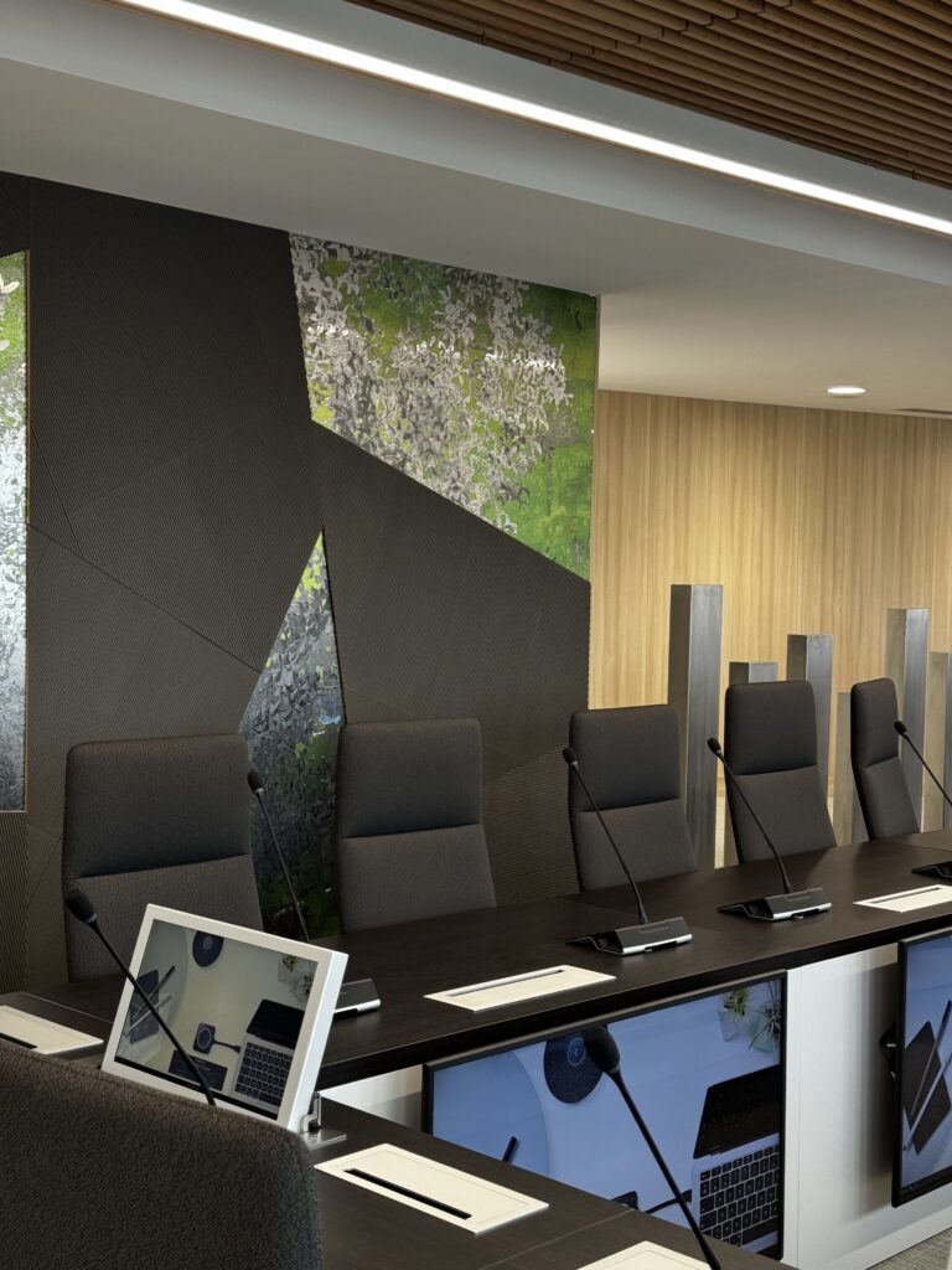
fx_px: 1760
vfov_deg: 39.7
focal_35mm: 48
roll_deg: -1.2
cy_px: 635
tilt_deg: -2.1
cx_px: 476
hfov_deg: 30.3
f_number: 1.78
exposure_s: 1/78
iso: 100
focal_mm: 6.76
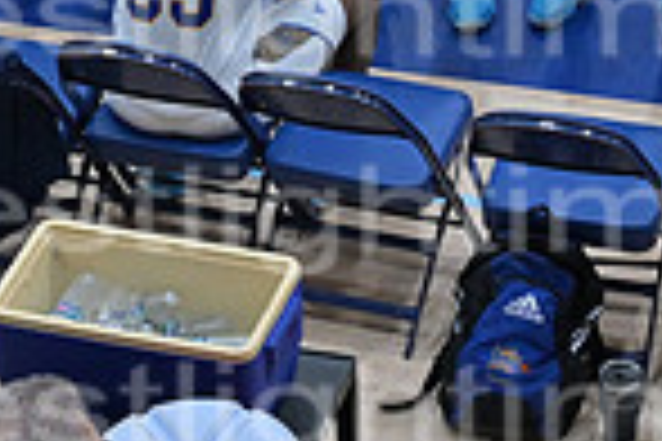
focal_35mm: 197
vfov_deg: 6.8
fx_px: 3622
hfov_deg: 10.4
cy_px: -270
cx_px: 428
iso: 3200
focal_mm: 50
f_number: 4
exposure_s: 1/400
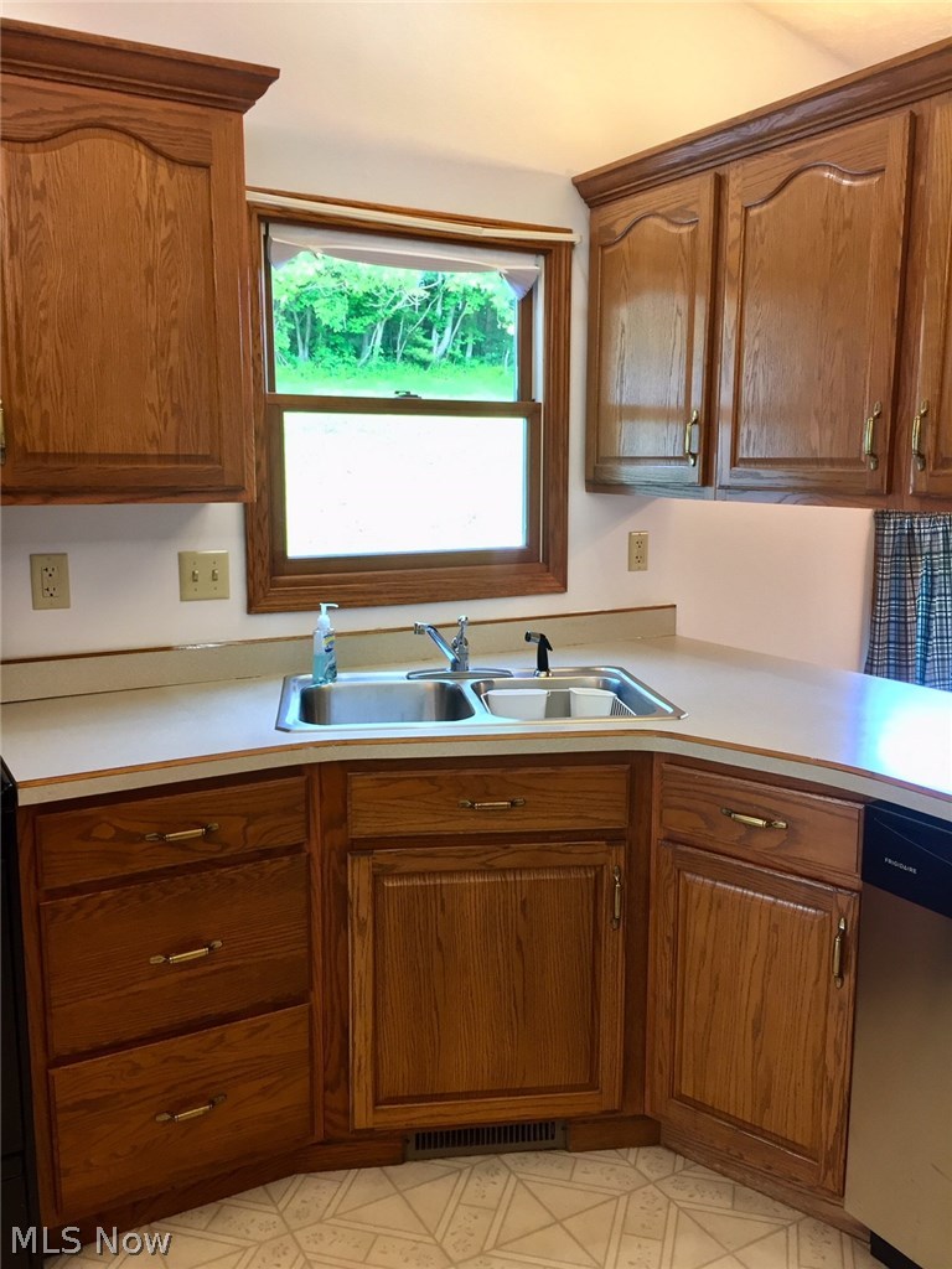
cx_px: 476
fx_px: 1063
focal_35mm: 29
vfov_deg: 61.7
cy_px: 634
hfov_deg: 48.2
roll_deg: -0.1
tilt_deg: -7.5
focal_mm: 4.15
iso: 125
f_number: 2.2
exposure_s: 1/30
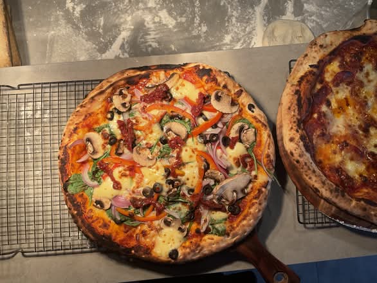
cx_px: 188
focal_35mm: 29
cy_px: 142
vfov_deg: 48.3
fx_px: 316
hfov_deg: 61.6
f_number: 1.8
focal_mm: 3
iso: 25
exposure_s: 1/100
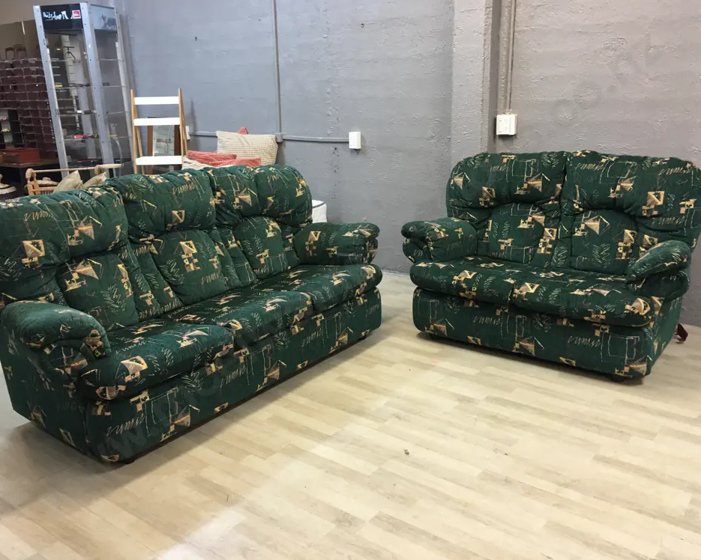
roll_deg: +0.2
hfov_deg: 57.2
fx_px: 643
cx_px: 349
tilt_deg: -13.2
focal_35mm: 31
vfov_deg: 47.1
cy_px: 273
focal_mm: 4.15
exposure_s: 1/17
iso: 50
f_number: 2.2
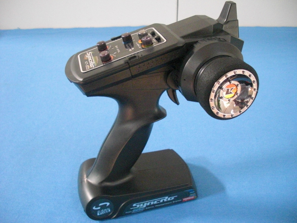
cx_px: 148
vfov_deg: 39.7
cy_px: 112
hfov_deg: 51.4
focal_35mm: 36
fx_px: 309
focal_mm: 6.3
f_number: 2.8
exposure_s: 1/60
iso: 800
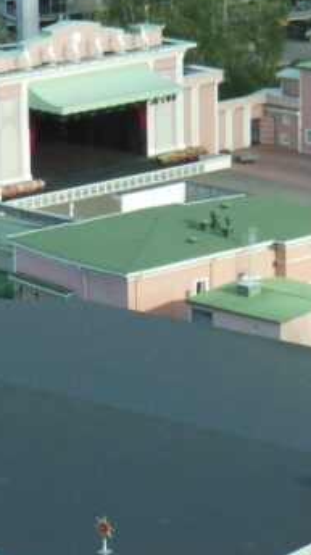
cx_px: 267
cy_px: 163
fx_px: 3467
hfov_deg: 5.1
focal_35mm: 236
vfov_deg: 9.1
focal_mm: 19.1
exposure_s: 1/250
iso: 320
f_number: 5.7
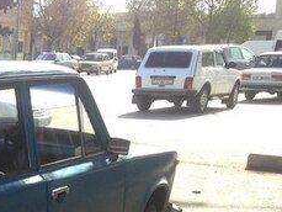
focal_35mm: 95
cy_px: 300
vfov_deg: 14.7
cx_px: -118
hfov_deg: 18.7
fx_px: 774
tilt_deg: -17.7
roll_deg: -2.3
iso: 50
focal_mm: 4.12
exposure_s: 1/452
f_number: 2.4
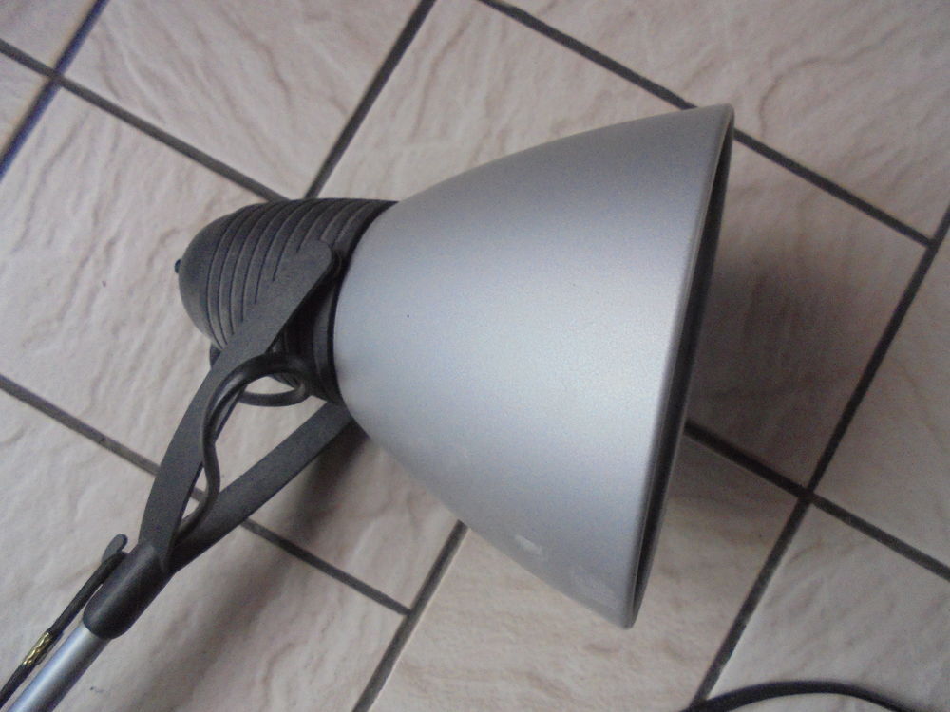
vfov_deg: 53.1
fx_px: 714
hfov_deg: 67.3
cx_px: 475
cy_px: 356
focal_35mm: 26
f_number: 3.5
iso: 250
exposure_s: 1/30
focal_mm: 4.6
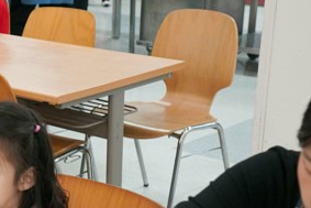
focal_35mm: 108
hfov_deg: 18.1
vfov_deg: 12.6
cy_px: 202
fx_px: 933
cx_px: -52
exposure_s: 1/160
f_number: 4
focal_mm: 34
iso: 1600
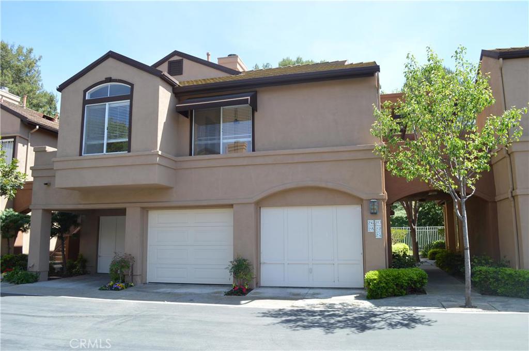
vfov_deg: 47.8
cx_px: 264
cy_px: 176
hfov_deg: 67.4
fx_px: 396
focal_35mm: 27
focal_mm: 18
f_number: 6.3
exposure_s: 1/160
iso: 100
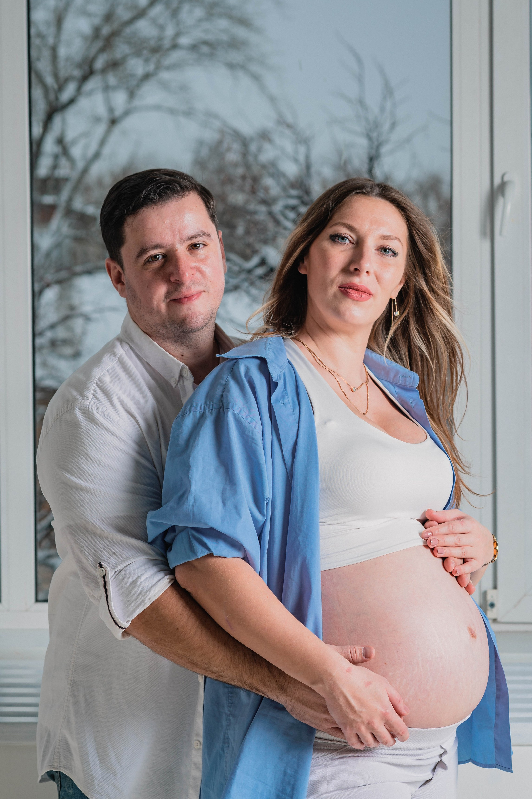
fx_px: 2242
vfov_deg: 20.2
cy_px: 439
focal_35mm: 101
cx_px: 264
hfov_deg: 13.5
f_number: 8
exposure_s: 1/125
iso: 160
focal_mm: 85
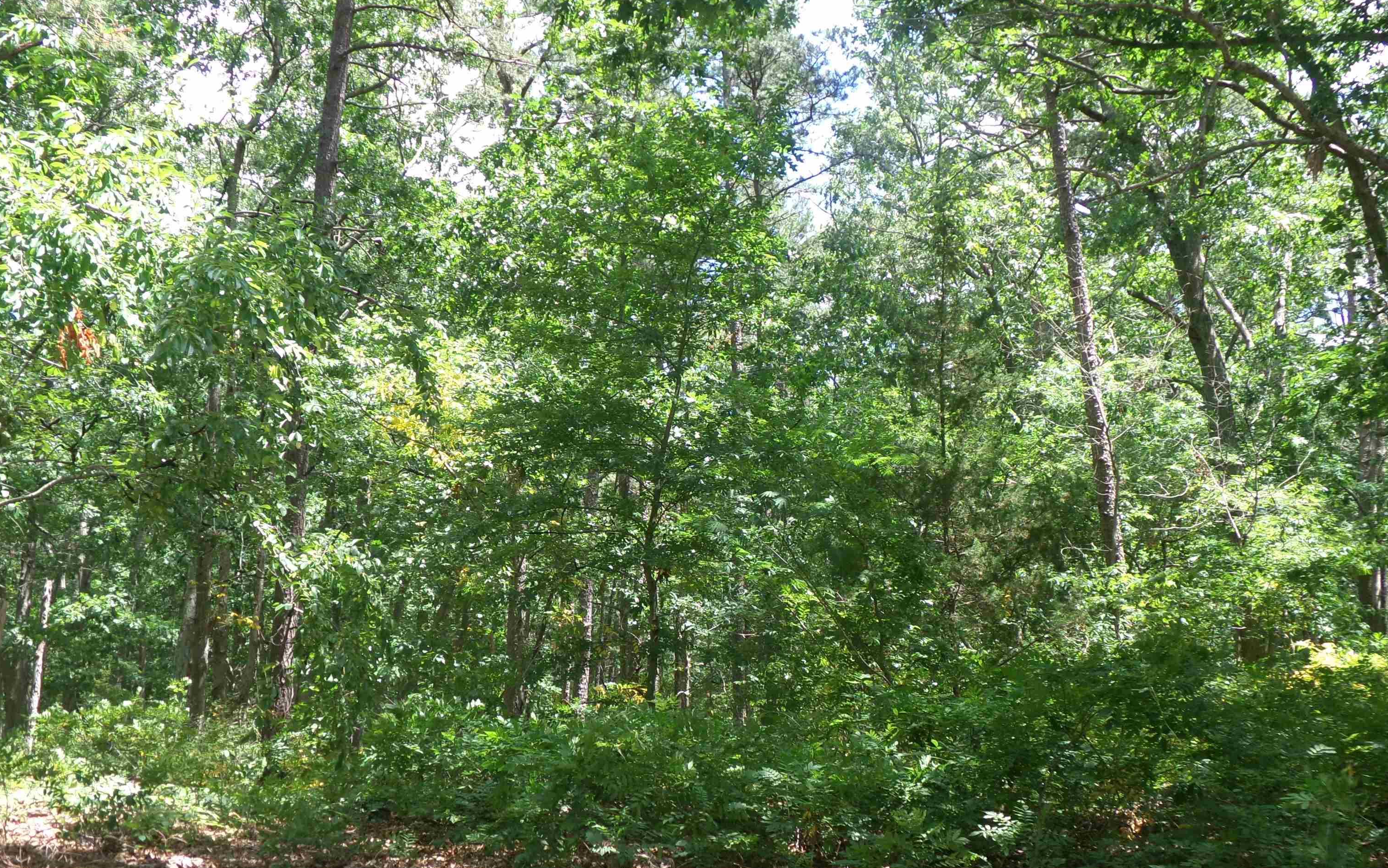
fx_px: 1513
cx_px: 692
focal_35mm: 40
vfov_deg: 32.0
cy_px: 439
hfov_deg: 49.3
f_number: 4
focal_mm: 6.6
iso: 100
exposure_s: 1/110
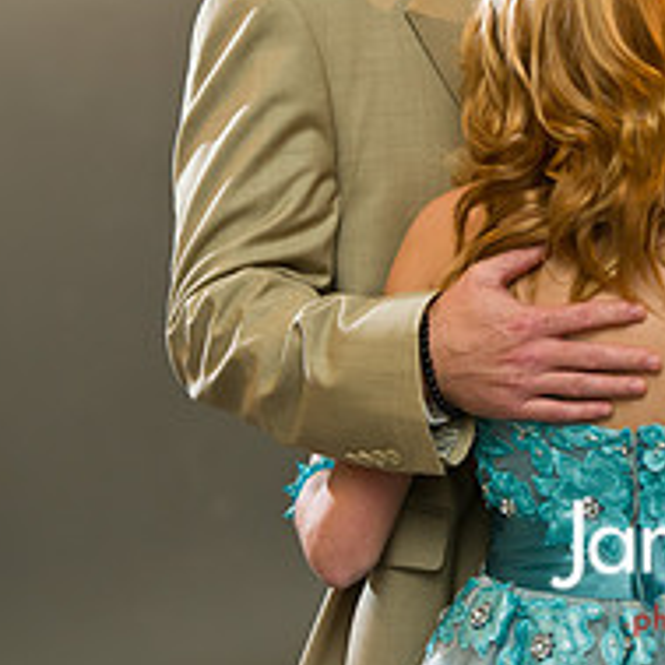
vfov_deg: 7.7
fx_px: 4912
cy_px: -106
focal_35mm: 226
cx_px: 498
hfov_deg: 7.7
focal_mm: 112
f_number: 3.2
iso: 1600
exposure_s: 1/125
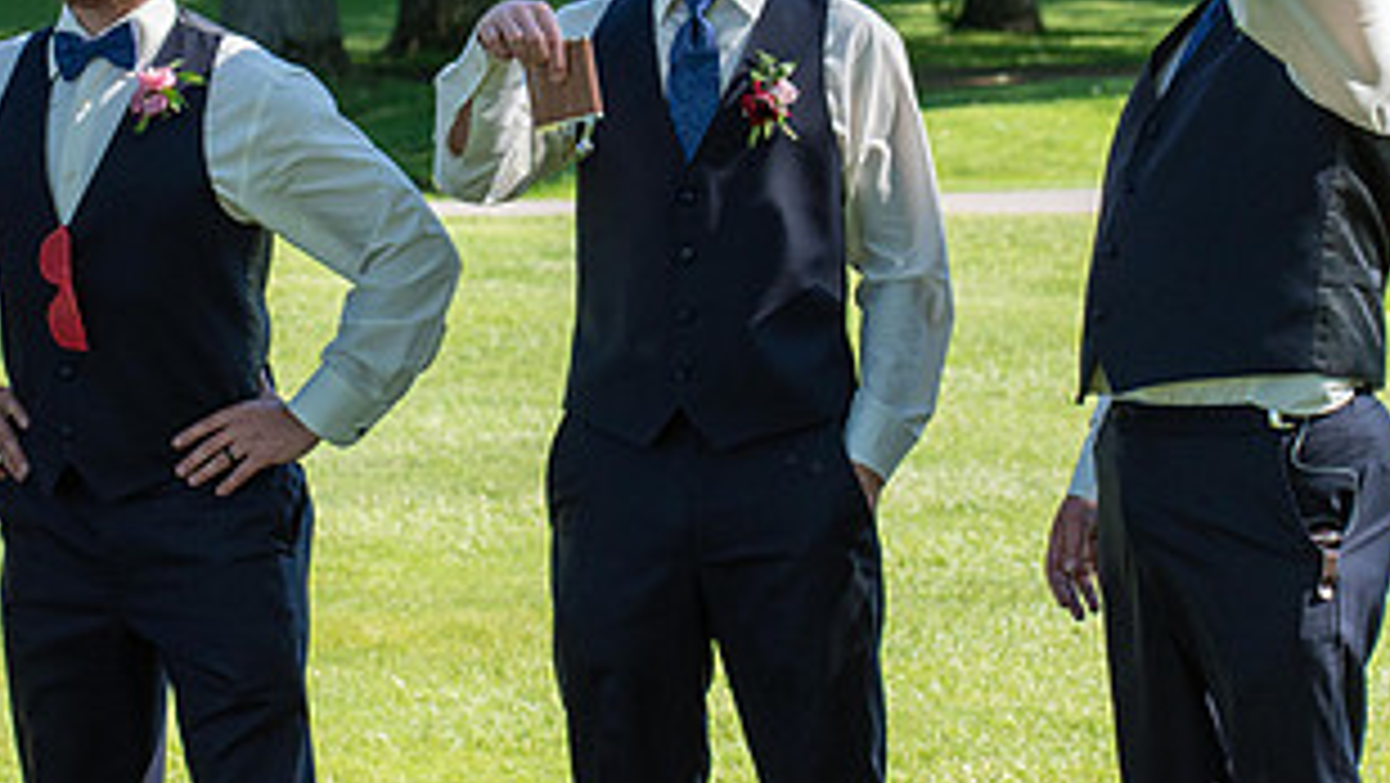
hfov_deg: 9.6
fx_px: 8258
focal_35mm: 224
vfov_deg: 5.4
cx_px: 302
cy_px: 218
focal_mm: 70
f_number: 5.6
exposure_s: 1/500
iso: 280
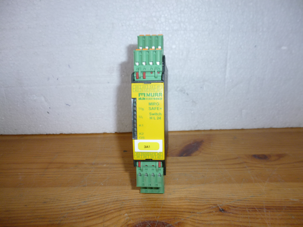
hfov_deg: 69.4
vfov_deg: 54.9
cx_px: 152
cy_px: 114
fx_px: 219
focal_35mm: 25
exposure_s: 1/60
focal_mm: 4.5
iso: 100
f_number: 3.1
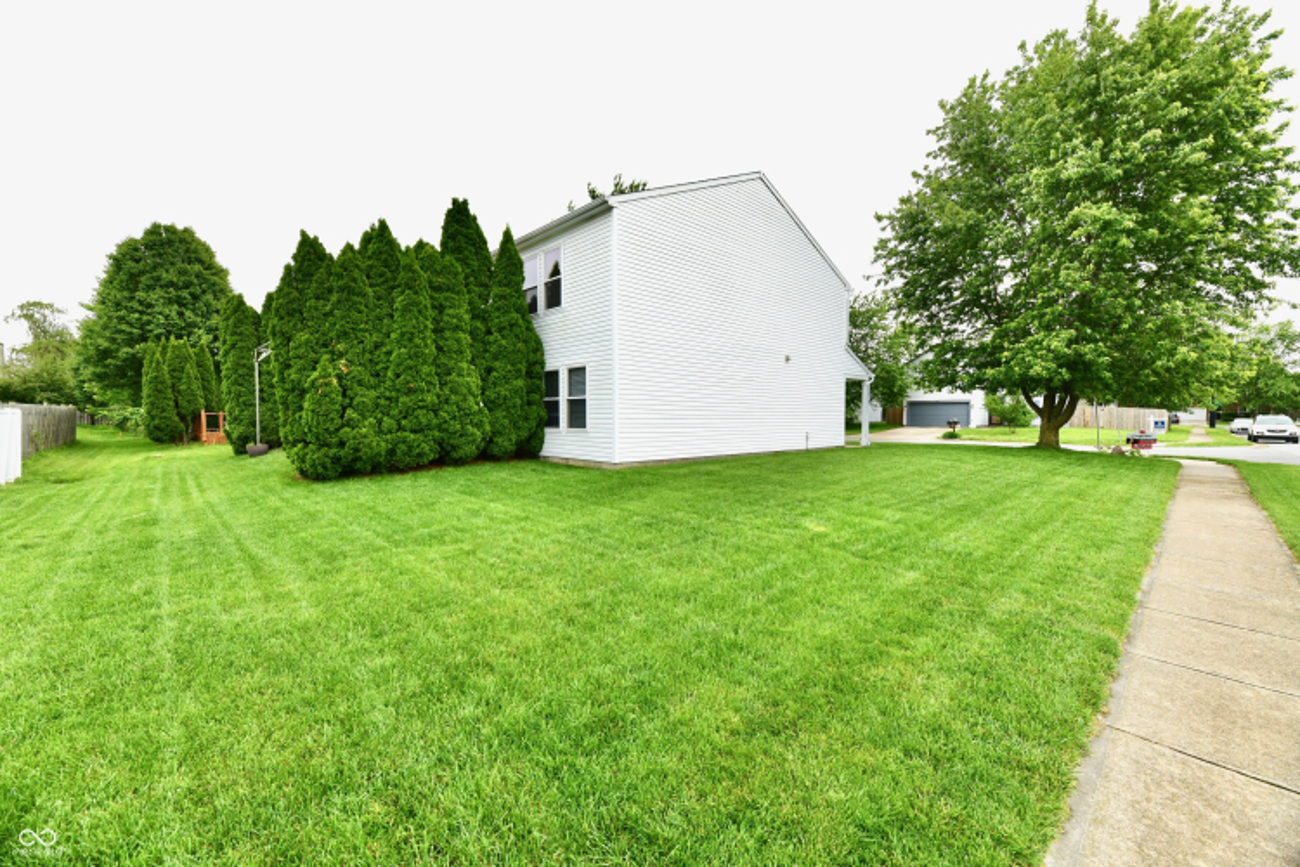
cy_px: 434
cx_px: 650
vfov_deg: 81.2
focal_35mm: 14
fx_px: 506
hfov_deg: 104.3
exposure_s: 1/250
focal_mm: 14
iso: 640
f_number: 8
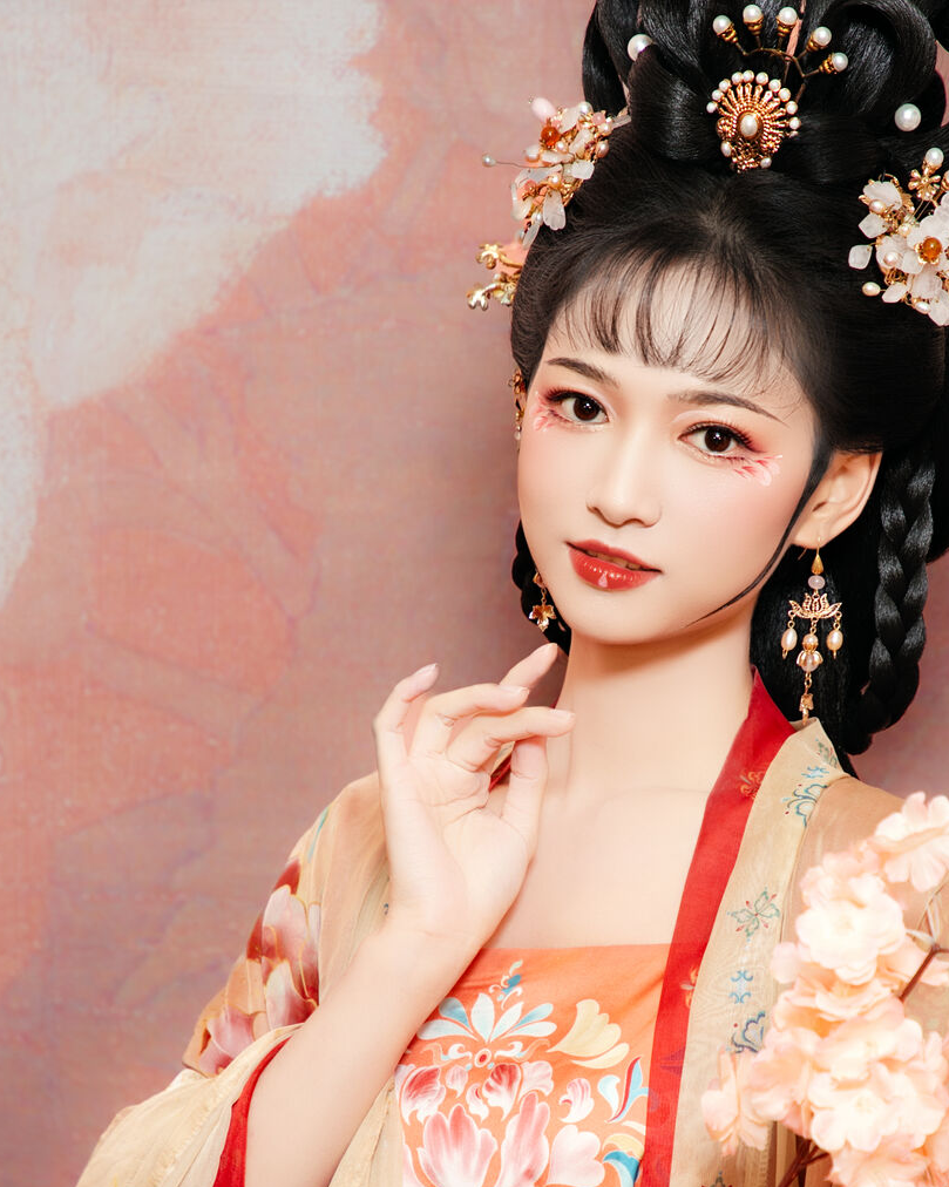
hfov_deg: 9.0
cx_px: 651
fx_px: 6041
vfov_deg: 11.2
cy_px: 746
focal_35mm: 172
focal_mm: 105
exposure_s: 1/160
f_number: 5
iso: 100
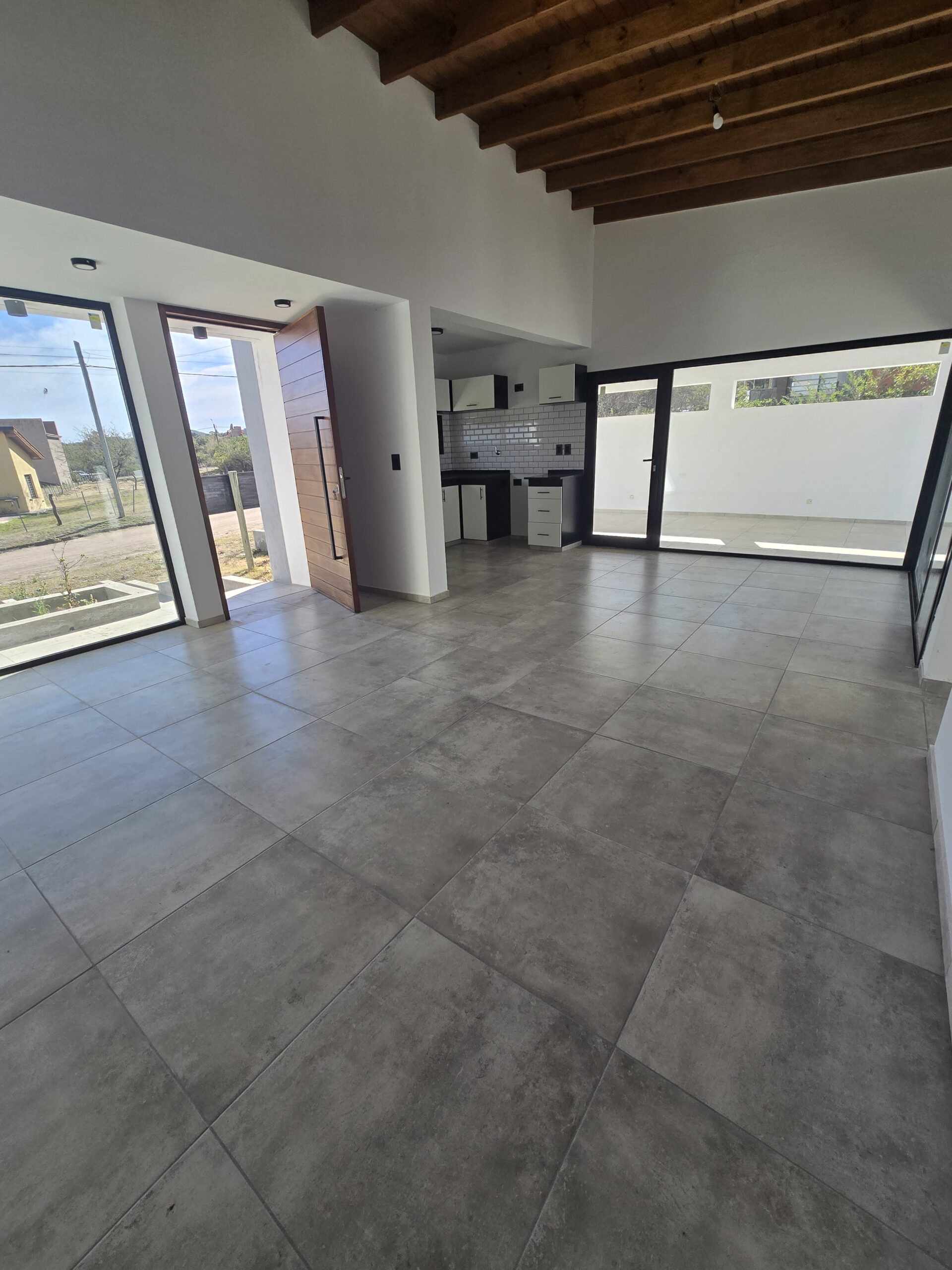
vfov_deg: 106.2
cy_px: 635
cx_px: 476
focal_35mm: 13
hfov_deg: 89.9
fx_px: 477
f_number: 2.2
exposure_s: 1/575
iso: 50
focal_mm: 2.2
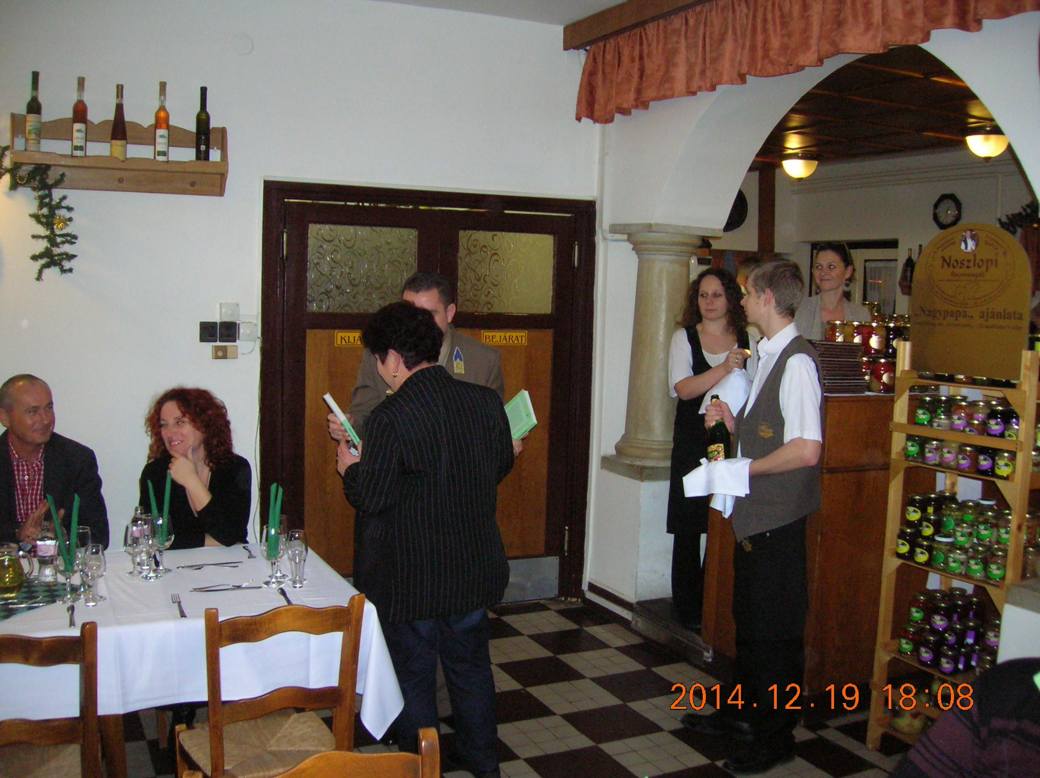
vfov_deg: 41.7
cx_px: 520
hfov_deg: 54.0
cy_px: 389
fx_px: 1021
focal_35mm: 34
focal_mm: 5.7
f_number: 2.9
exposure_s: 1/60.1
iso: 200
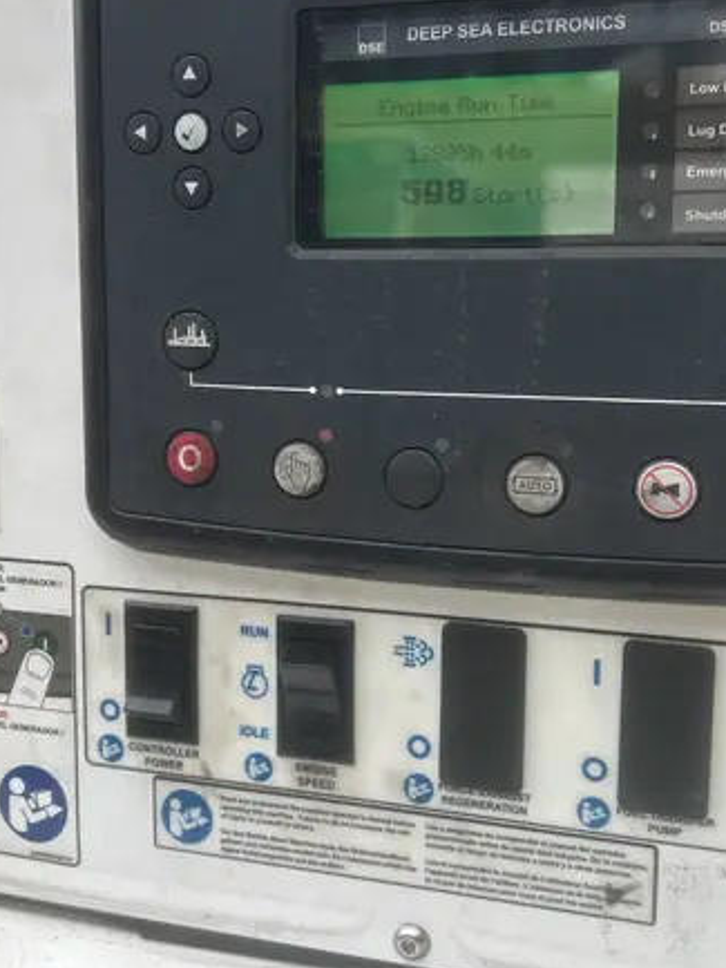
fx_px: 1230
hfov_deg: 32.9
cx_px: 386
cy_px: 453
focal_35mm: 44
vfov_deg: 42.9
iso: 50
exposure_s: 1/769
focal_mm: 5.7
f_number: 1.5
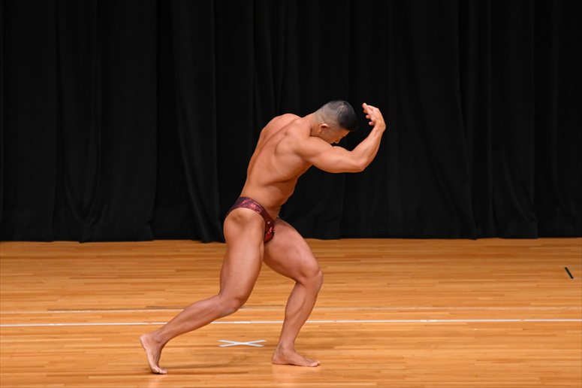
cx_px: 291
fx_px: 4363
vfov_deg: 5.1
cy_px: 194
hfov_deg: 7.6
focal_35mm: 270
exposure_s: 1/400
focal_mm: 180
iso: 3200
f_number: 5.6
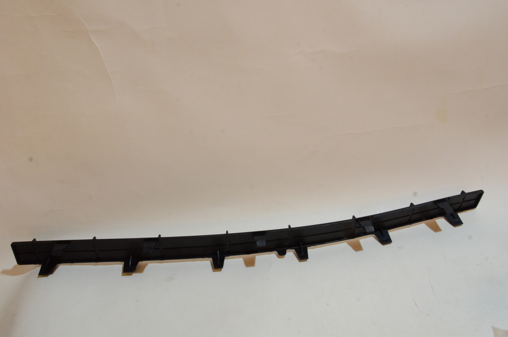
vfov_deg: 36.7
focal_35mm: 36
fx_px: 507
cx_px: 254
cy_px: 168
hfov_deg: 53.2
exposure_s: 1/50
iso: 1600
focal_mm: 24
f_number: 18
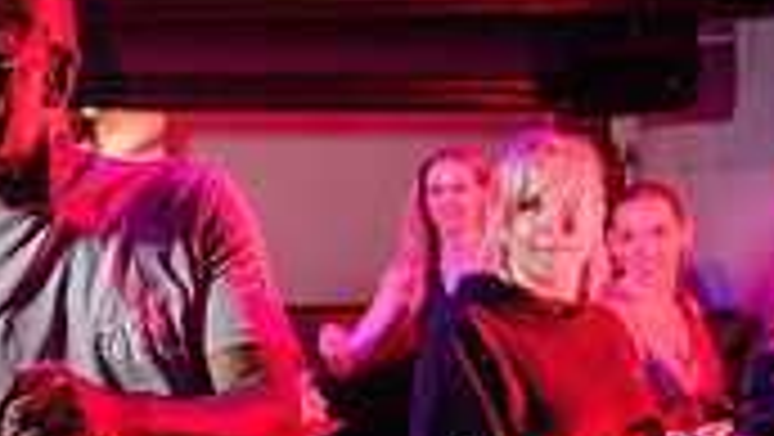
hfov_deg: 16.4
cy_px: 366
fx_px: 2649
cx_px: 58
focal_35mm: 129
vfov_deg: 9.4
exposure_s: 1/60
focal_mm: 35
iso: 1000
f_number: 3.2
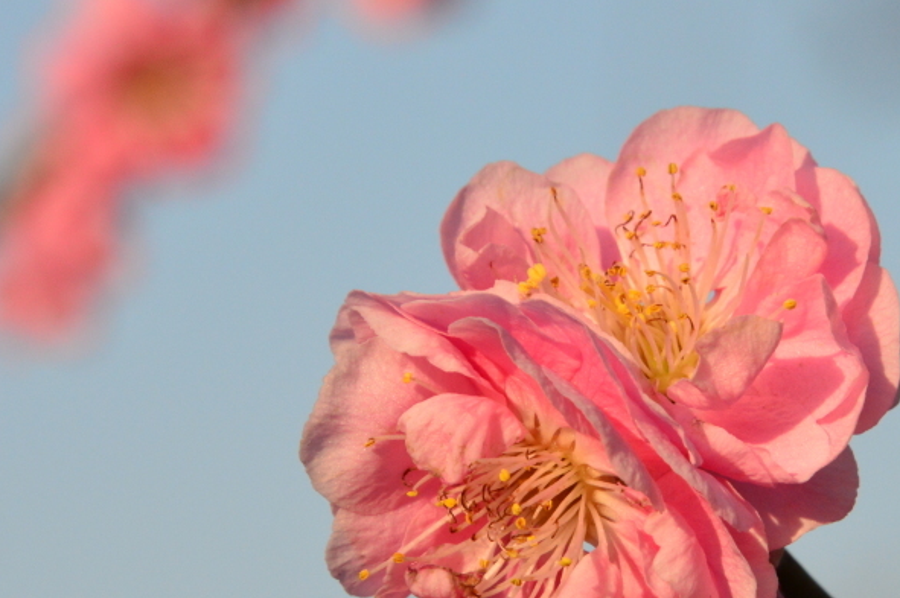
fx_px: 19483
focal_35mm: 780
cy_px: 422
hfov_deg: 2.6
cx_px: 647
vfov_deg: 1.8
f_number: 20
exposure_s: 1/250
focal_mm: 300
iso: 900
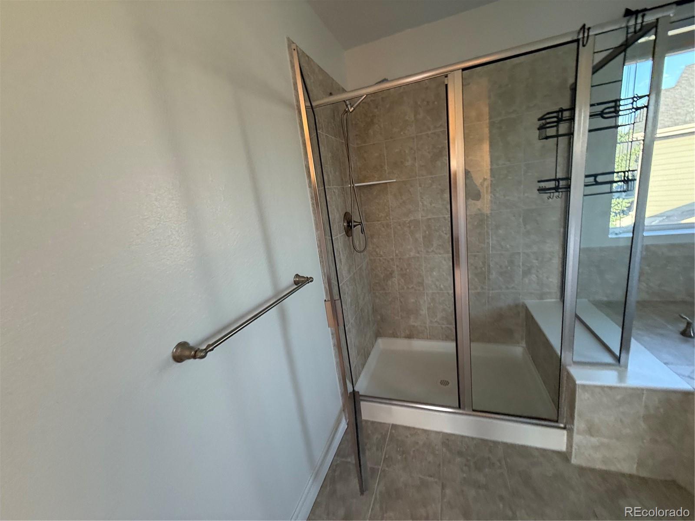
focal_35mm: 14
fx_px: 281
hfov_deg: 102.1
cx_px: 348
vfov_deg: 85.7
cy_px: 260
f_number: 2.2
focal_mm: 2.22
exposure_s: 1/120
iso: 160
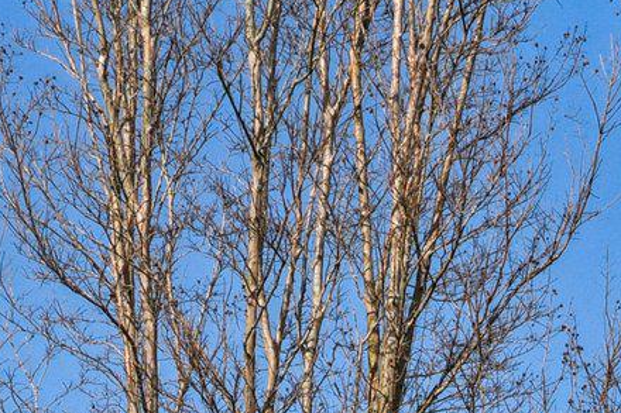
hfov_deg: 12.5
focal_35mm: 163
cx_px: 587
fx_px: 2811
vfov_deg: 8.0
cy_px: 810
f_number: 8
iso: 400
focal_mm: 35
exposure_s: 1/4000
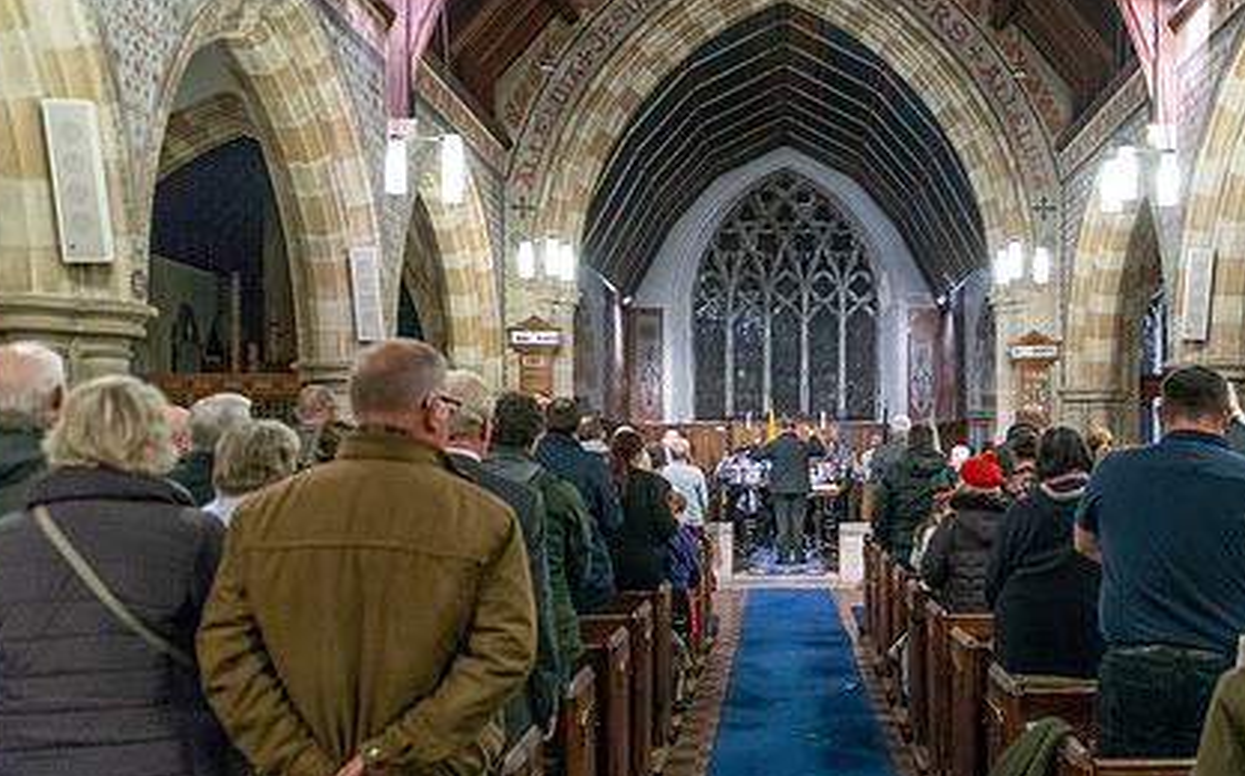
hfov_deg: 54.3
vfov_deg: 36.1
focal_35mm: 35
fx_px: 1187
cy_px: 464
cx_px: 821
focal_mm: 24
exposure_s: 1/125
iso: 2500
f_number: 2.8
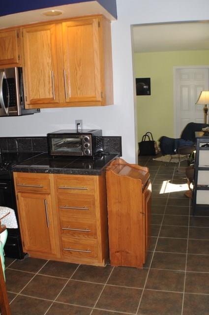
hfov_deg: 31.8
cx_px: 104
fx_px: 367
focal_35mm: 42
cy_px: 158
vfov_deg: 46.5
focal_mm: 28
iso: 320
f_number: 5
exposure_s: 1/60
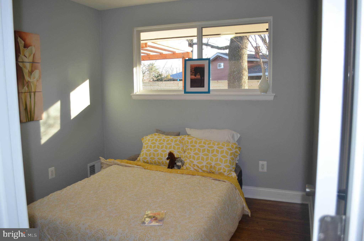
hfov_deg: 62.0
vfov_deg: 43.4
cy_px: 120
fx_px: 303
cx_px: 182
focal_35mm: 30
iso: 360
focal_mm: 20
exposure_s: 1/125
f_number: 3.8
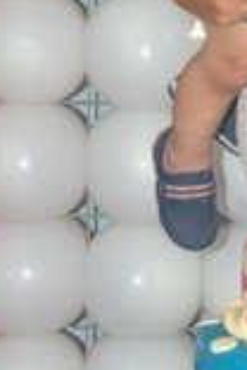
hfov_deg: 6.3
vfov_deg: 9.5
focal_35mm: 216
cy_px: 33
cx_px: 399
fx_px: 2223
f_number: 4.5
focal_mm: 35
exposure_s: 1/60
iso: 800
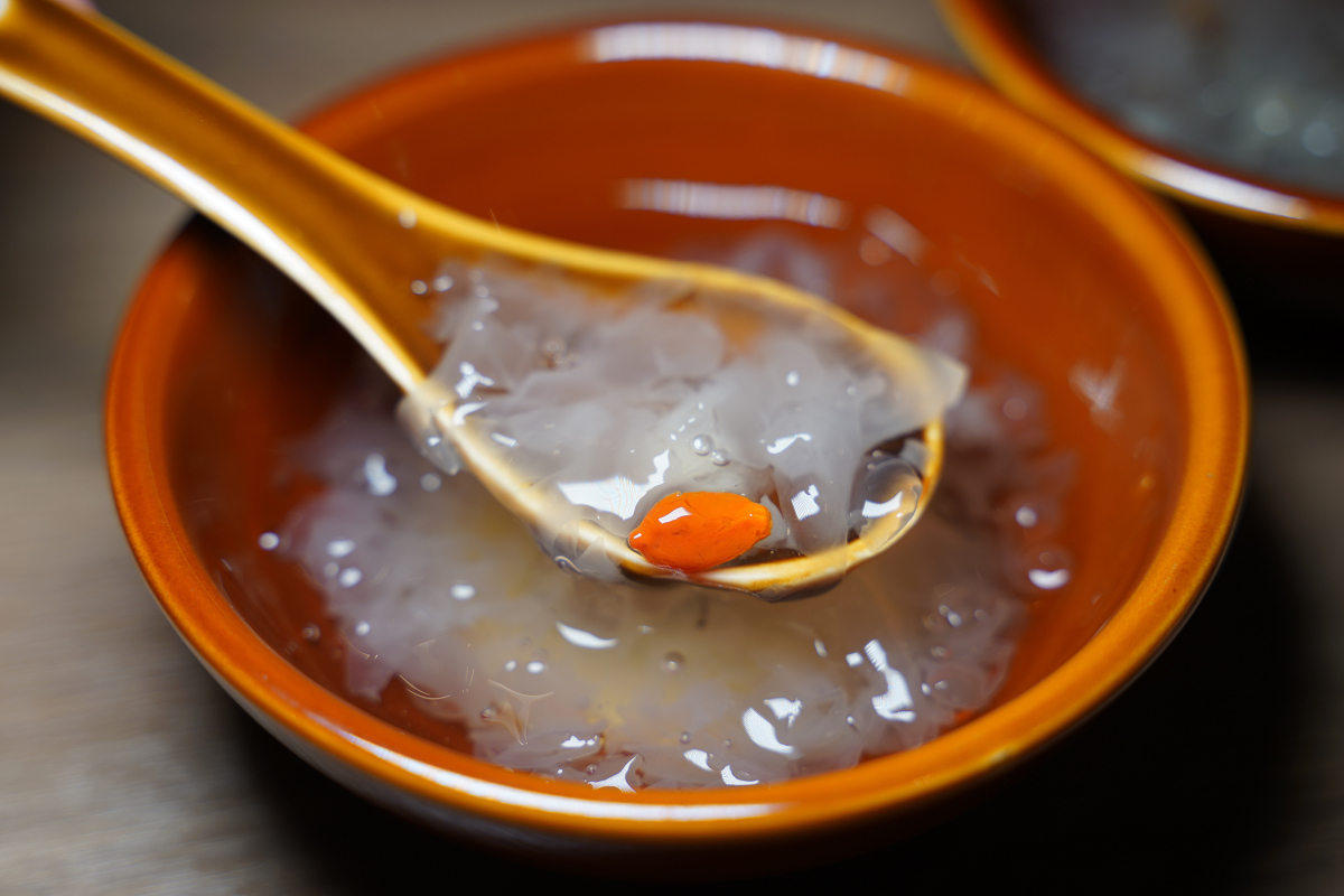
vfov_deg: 18.2
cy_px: 448
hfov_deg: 27.0
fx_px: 2800
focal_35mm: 75
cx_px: 672
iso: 125
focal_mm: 75
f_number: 4
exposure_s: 1/80
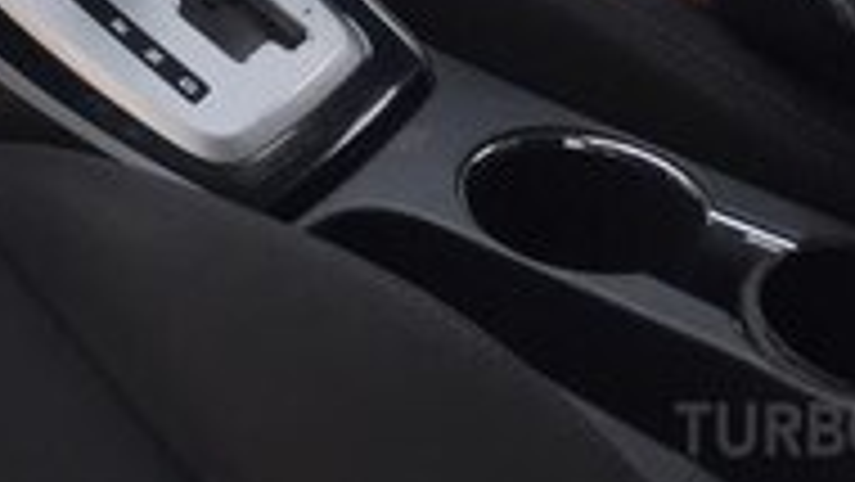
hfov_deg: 17.4
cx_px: -450
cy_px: -606
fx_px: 2495
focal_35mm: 110
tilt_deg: -23.3
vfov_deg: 9.9
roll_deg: +0.1
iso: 32
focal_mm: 4.15
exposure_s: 1/50
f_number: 2.2
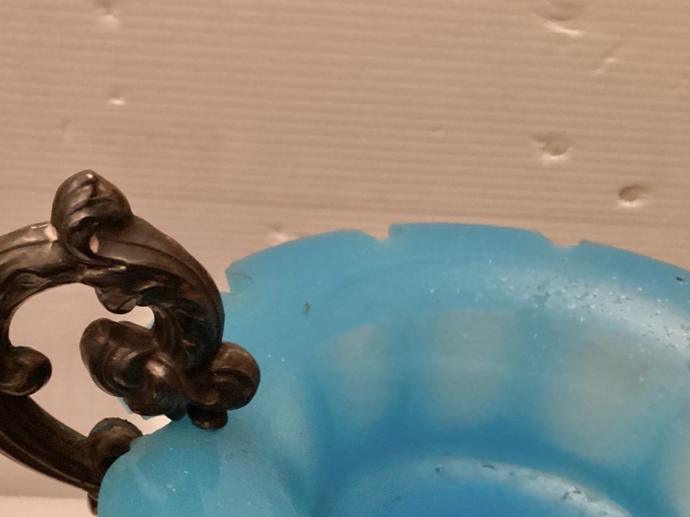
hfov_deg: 40.4
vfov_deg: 31.2
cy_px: 364
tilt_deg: -36.9
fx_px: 917
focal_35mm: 46
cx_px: 202
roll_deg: -6.5
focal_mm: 3.3
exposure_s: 1/20
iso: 640
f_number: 2.4
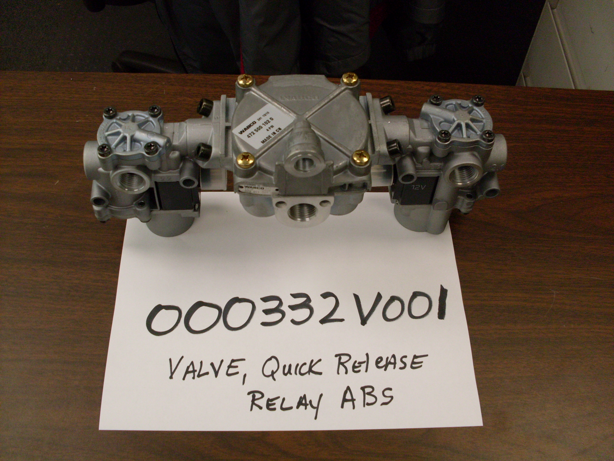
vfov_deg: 37.7
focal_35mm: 38
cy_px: 230
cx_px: 307
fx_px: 674
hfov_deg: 49.0
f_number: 2.8
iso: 100
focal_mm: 6.3
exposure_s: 1/60
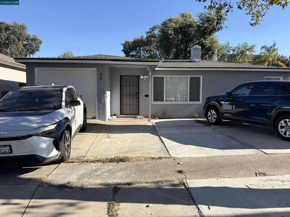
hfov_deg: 67.3
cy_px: 108
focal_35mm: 26
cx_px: 145
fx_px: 218
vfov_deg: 53.1
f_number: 1.6
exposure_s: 1/2208
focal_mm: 5.96
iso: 50
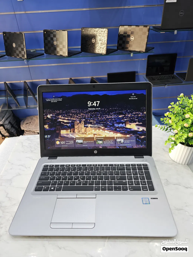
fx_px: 171
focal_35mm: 23
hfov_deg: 58.9
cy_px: 128
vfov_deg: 73.9
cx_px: 96
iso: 125
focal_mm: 6.3
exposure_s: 1/100
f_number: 1.7
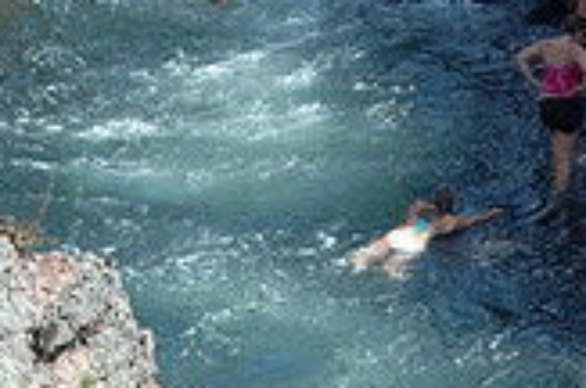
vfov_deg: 3.6
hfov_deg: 5.5
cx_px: 388
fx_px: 6076
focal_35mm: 374
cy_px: -133
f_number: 7.1
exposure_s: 1/200
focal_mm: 70
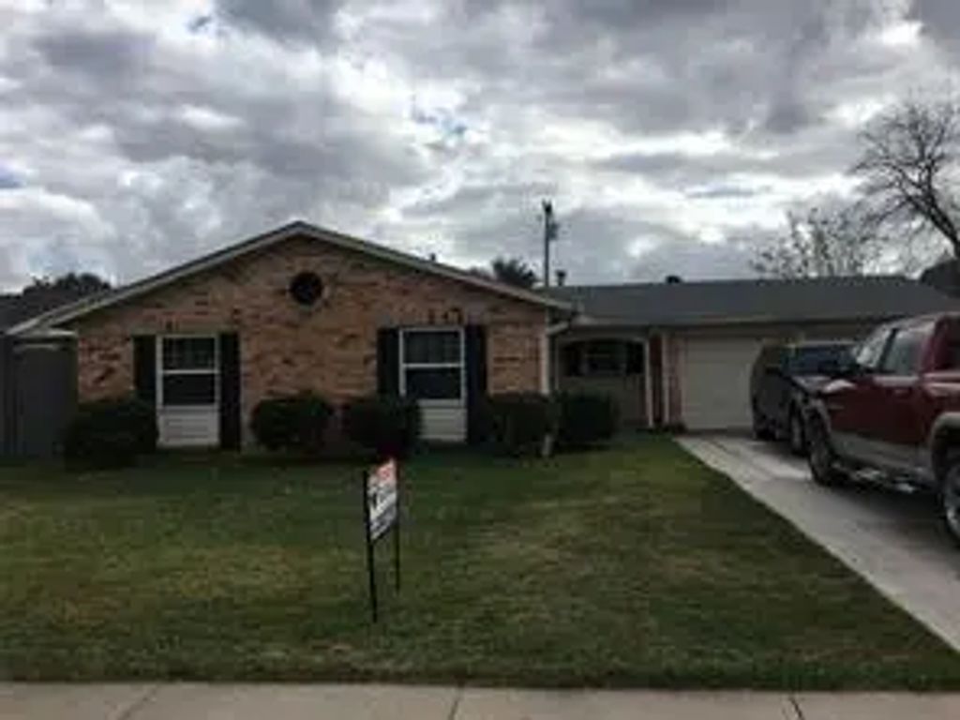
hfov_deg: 61.7
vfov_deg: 48.2
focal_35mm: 29
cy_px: 360
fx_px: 804
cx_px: 480
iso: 25
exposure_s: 1/1637
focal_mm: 4.15
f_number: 2.2
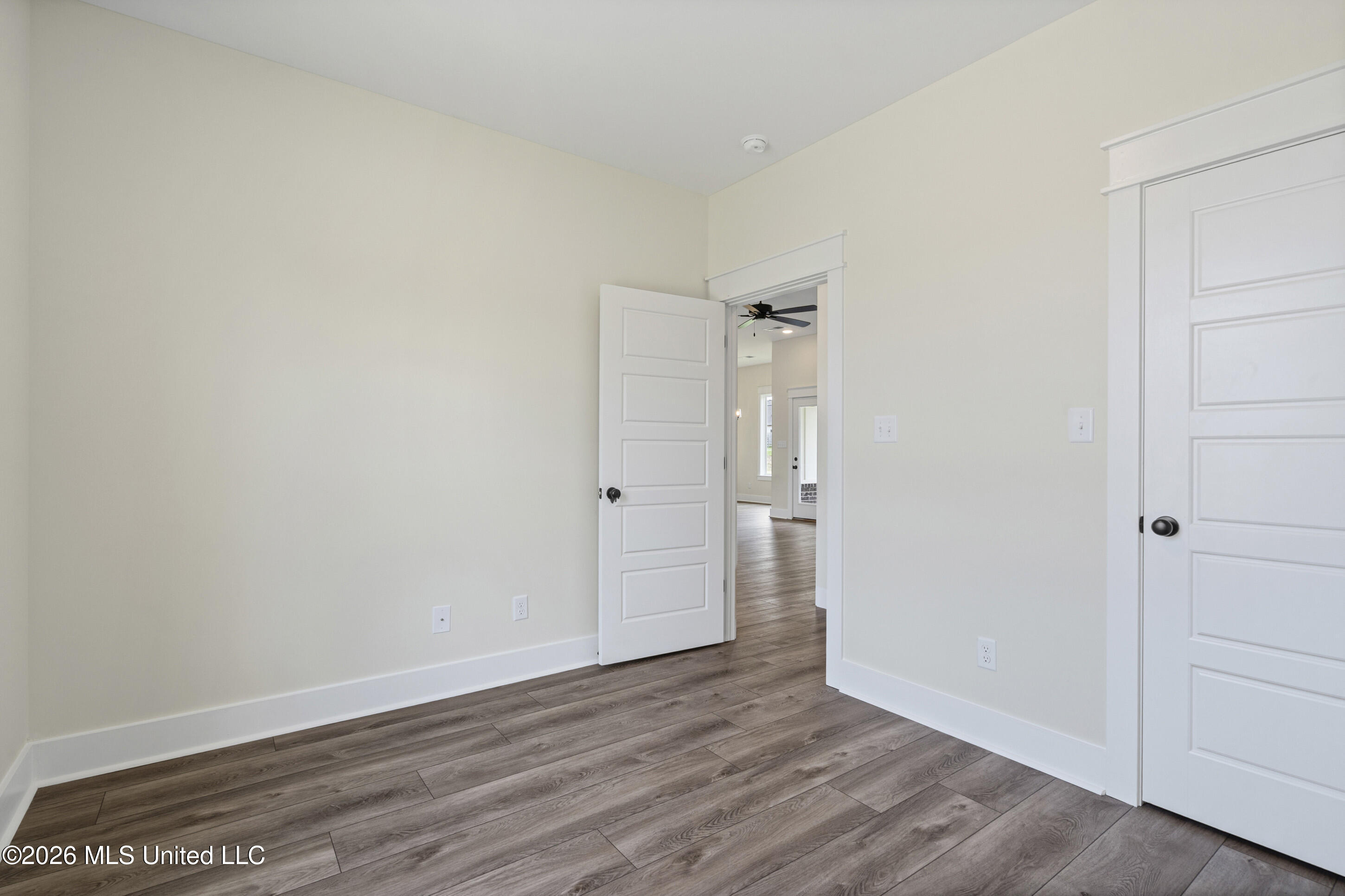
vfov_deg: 73.7
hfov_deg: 96.7
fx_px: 598
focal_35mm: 16
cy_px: 448
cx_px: 672
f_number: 9
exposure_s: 1/20
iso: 800
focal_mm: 16
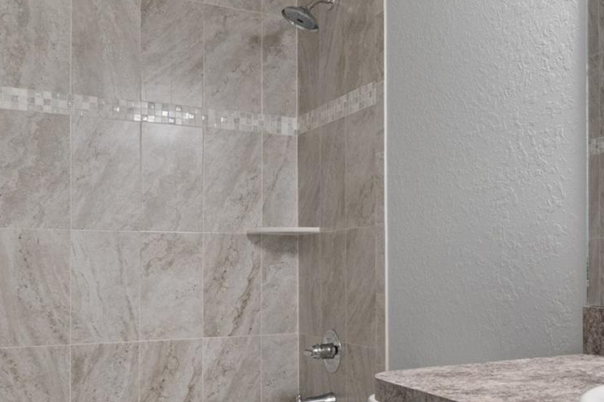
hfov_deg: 45.5
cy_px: 283
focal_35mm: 42
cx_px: 411
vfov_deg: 31.5
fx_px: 706
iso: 320
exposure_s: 3.2
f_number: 8
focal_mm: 13
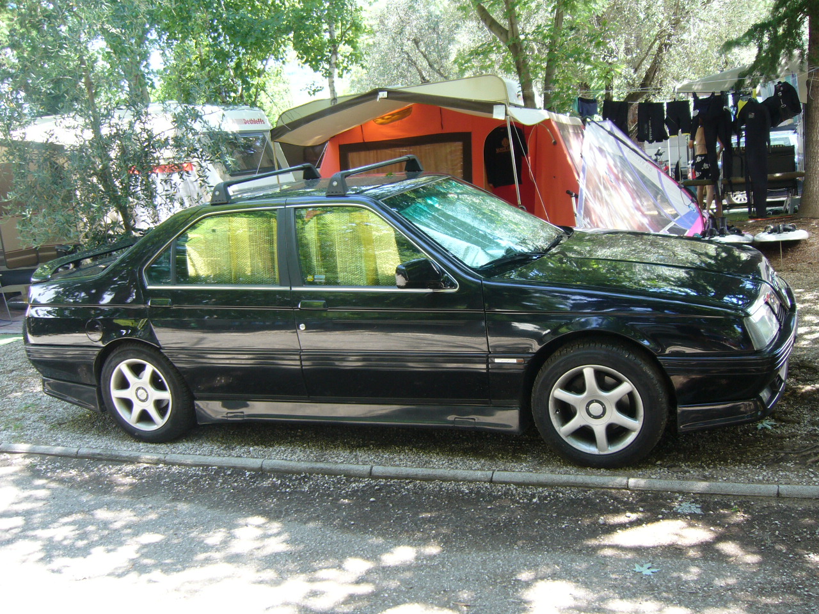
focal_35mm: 35
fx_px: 828
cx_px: 410
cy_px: 307
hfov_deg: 52.6
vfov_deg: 40.7
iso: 80
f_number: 2.8
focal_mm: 5.8
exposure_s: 1/40
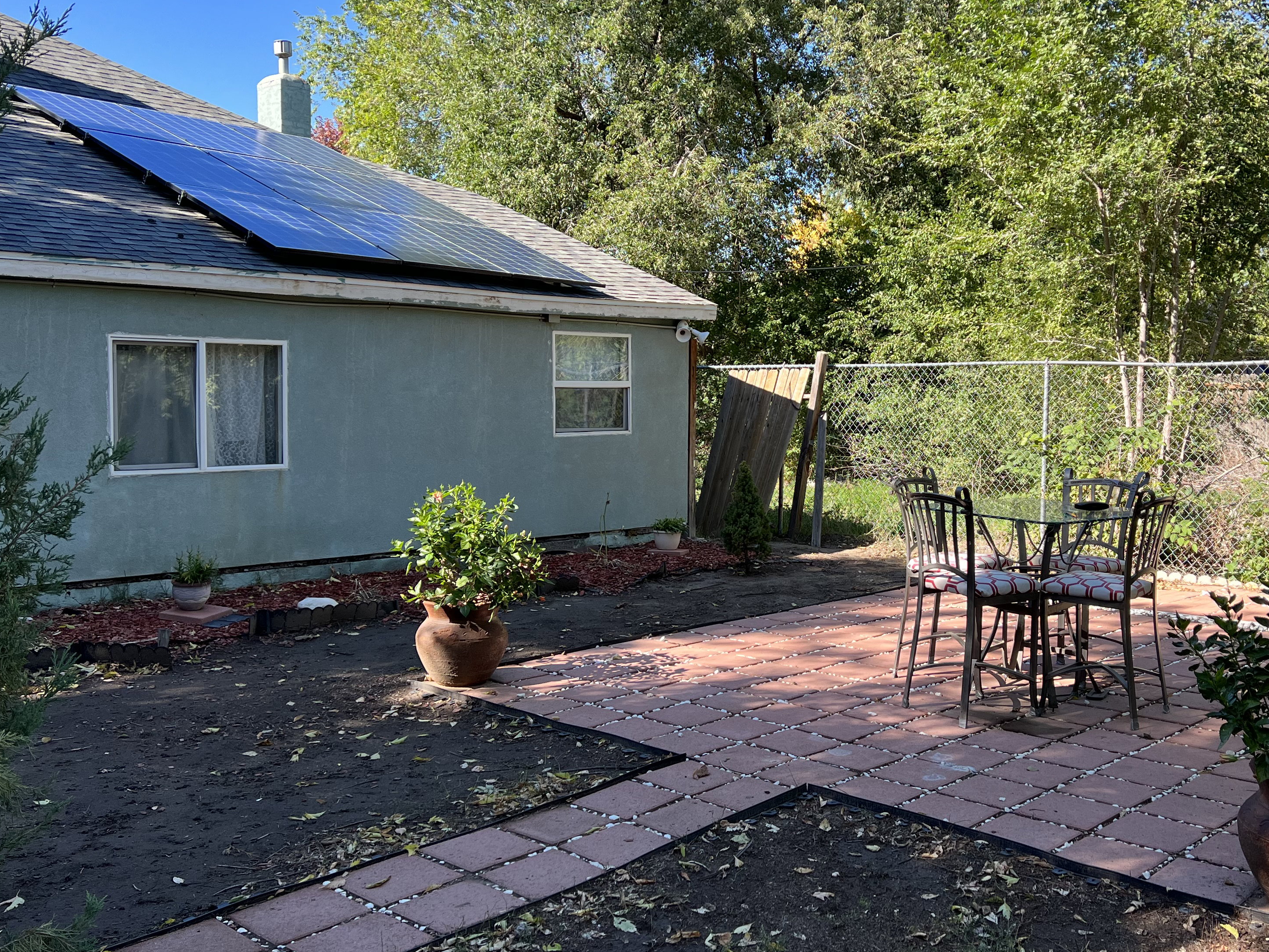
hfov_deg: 51.0
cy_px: 440
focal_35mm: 36
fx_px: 1320
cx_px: 769
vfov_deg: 39.6
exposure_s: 1/853
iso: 50
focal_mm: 5.7
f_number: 1.5
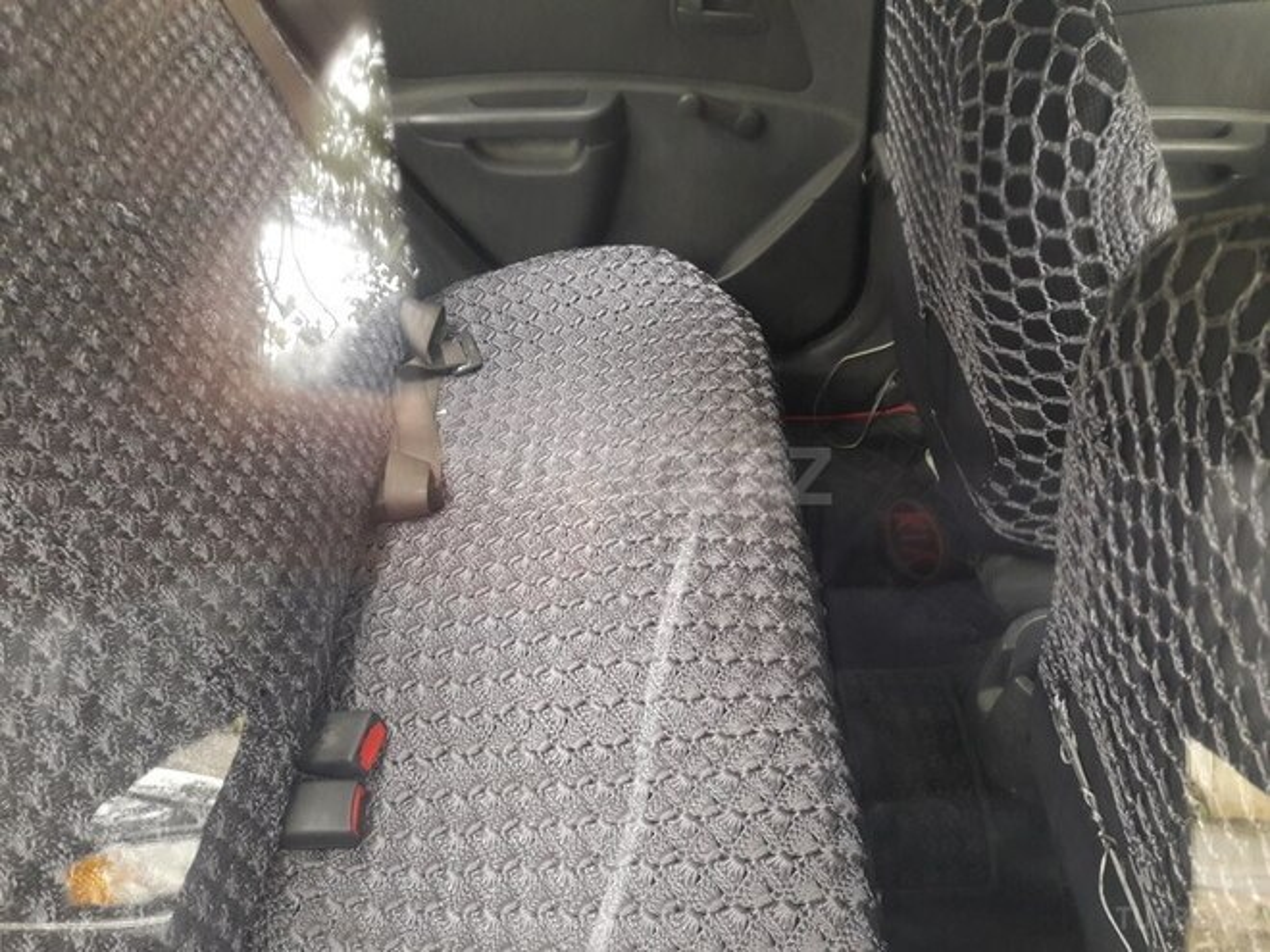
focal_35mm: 28
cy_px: 476
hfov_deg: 63.4
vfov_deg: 49.7
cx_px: 635
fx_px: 1027
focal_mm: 3.7
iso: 200
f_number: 1.9
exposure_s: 1/25
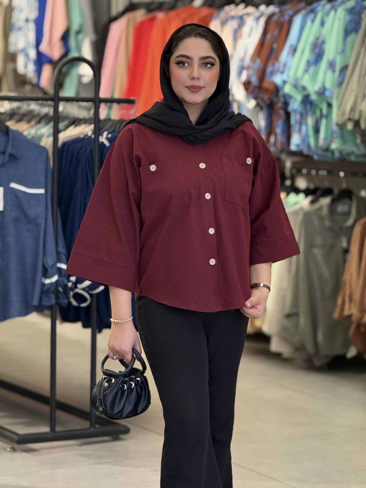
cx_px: 183
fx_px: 1692
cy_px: 244
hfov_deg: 12.3
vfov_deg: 16.4
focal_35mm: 120
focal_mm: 15.66
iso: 160
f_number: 2.8
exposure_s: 1/100
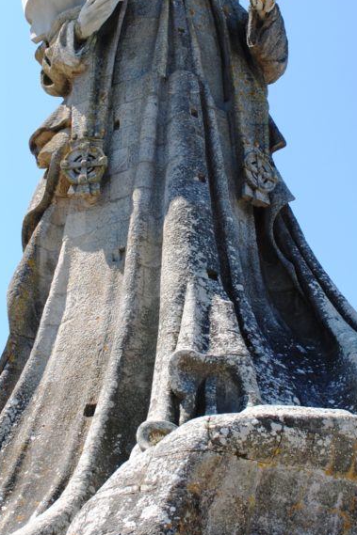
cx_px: 162
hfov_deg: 25.0
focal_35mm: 54
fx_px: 804
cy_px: 260
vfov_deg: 36.9
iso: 100
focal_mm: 20
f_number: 6.3
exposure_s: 1/160
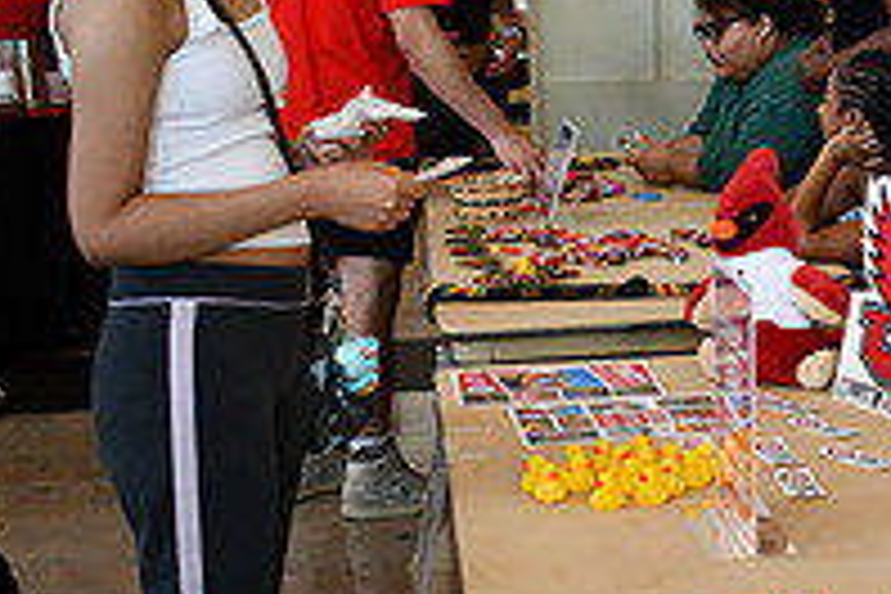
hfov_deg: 24.4
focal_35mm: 79
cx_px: 918
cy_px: 304
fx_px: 1955
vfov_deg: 17.3
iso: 1000
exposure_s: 1/125
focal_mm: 18
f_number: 3.5
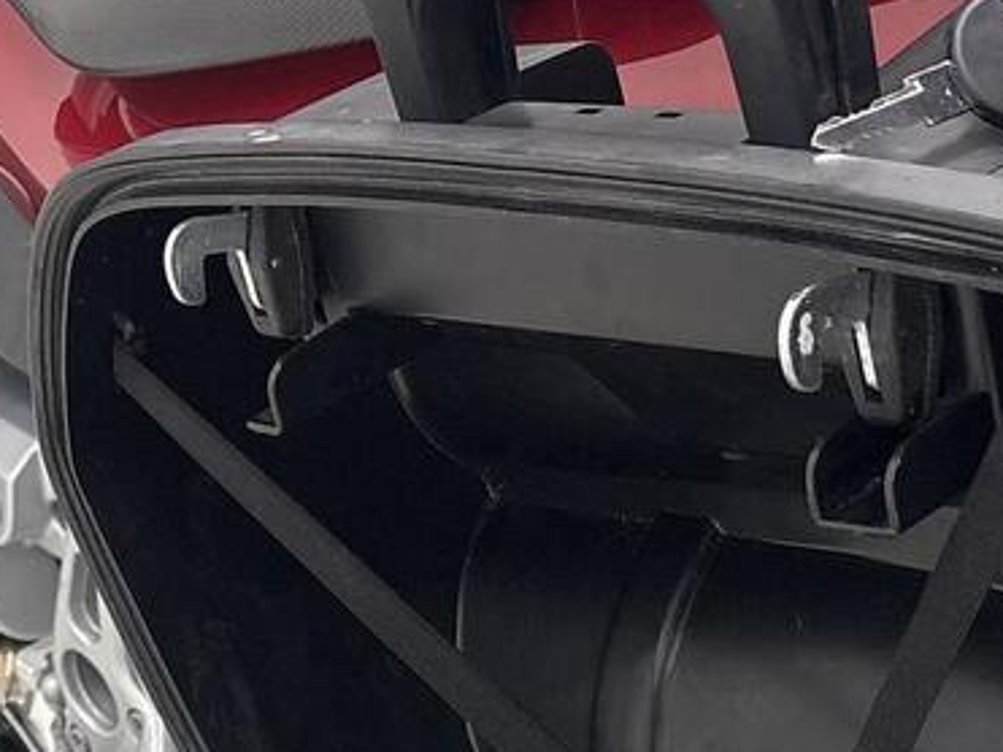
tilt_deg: -34.4
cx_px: 524
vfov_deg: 13.4
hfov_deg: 19.5
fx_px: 2926
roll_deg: -8.2
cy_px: 1274
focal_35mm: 101
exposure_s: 1/98
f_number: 1.6
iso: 125
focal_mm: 5.96
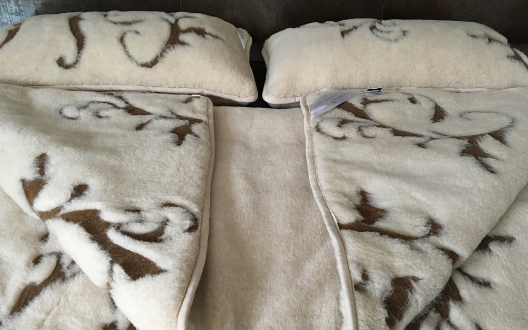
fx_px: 446
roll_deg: -1.2
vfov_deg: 40.5
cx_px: 262
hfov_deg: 61.2
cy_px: 189
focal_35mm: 31
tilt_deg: -36.7
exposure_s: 1/33
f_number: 2.2
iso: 160
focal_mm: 4.15
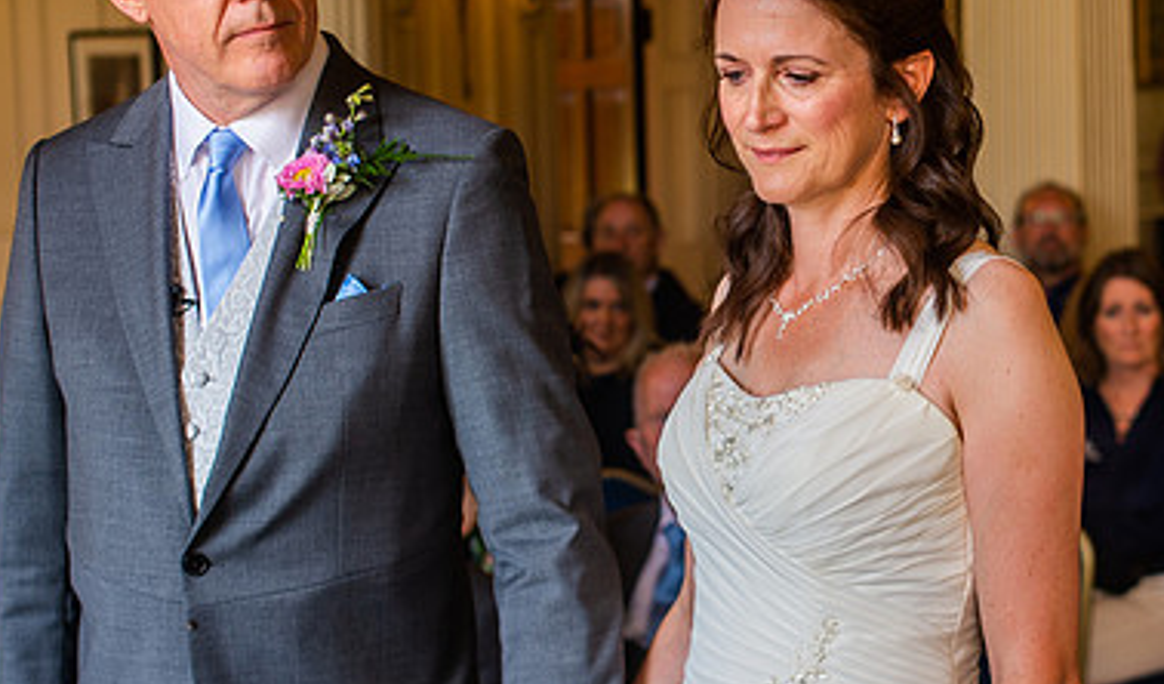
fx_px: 2621
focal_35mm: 84
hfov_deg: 24.7
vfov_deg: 14.8
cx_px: 883
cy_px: 241
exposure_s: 1/100
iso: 100
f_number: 2.5
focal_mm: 35
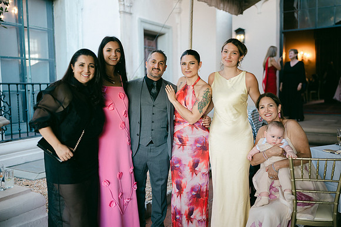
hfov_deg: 53.6
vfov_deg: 37.3
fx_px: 337
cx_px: 170
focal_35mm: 36
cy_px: 114
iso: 400
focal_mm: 35
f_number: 1.2
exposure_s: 1/320
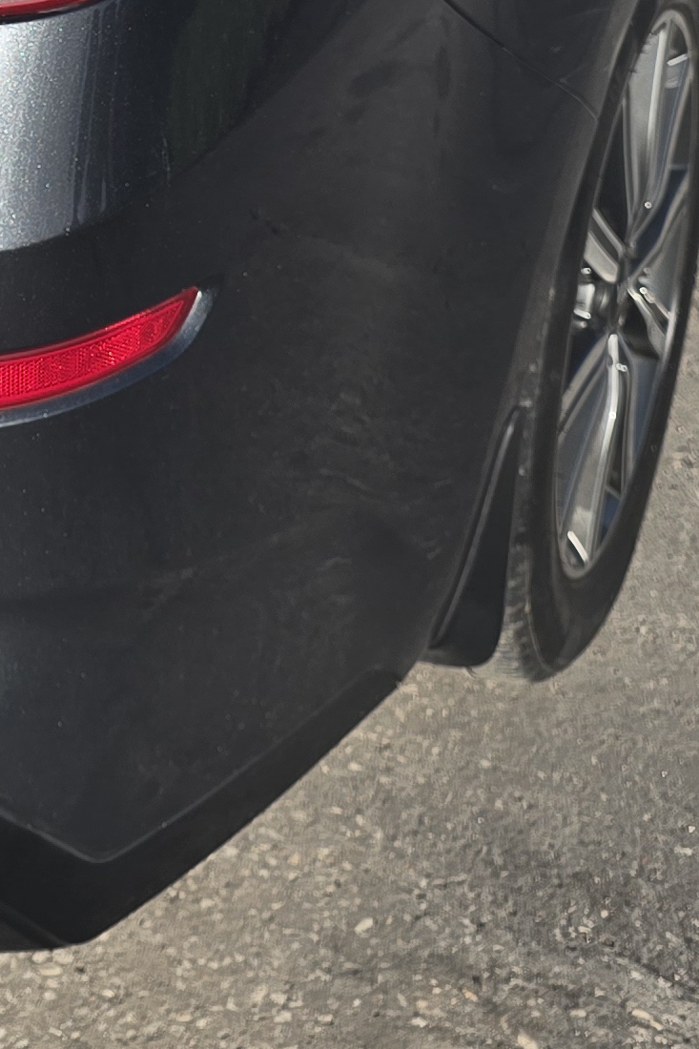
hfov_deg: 15.1
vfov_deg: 21.6
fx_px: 2534
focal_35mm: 87
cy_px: -220
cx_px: -180
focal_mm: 6.3
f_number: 1.7
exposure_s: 1/852
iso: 12
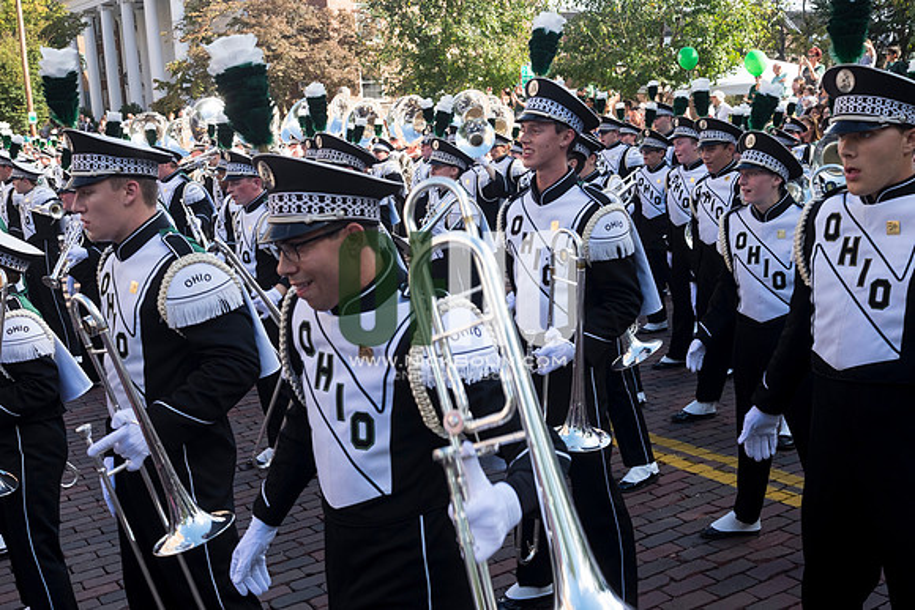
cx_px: 458
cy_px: 305
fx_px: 1042
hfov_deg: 47.4
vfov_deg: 32.6
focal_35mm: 41
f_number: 7.1
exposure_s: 1/200
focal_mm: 27
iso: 400
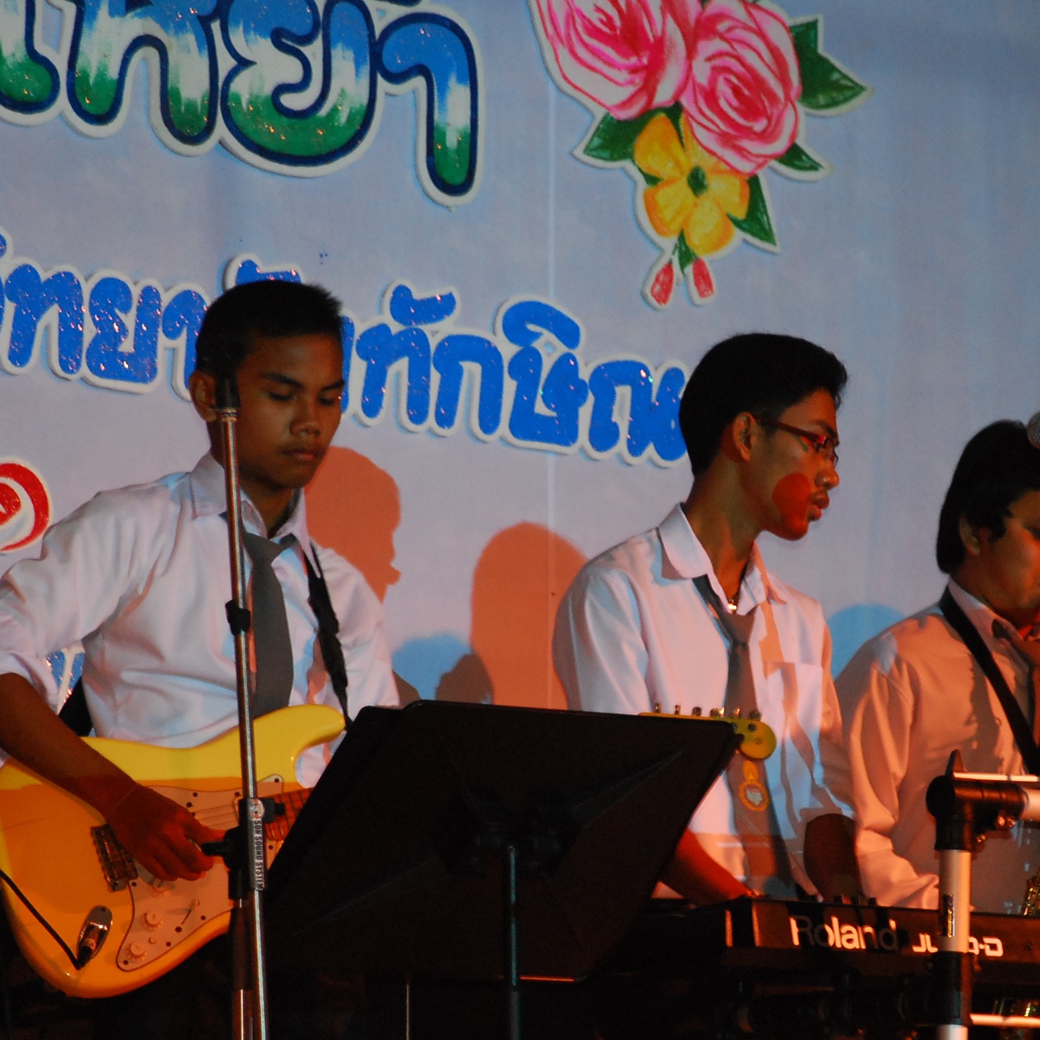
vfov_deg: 7.7
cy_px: 632
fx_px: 7709
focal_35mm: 227
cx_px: 678
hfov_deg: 7.7
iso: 640
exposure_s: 1/20
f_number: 5.6
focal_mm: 95
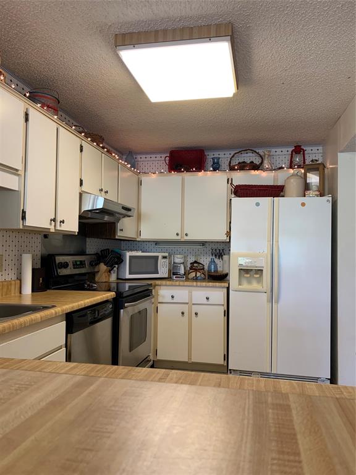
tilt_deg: +2.2
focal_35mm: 26
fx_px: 357
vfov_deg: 67.3
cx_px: 178
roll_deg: -0.6
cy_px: 238
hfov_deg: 53.1
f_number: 1.8
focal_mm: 4.25
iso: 125
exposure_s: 1/60
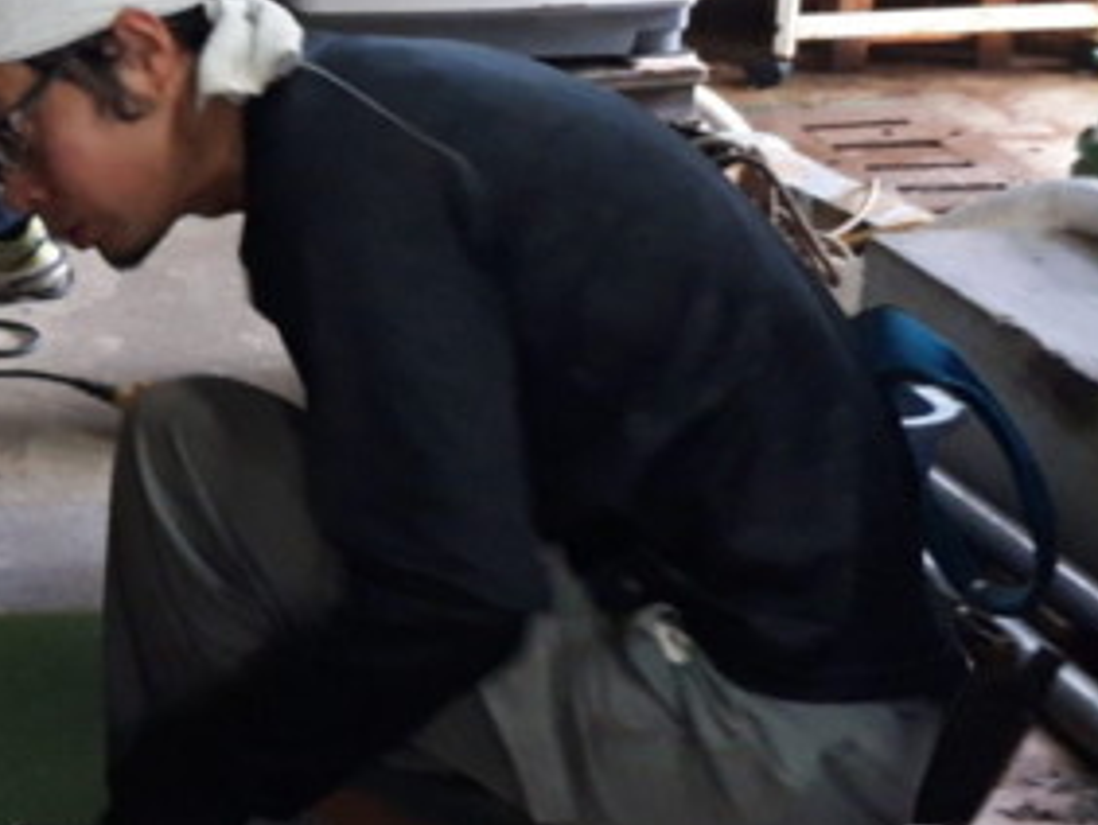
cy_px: -54
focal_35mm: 98
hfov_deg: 16.8
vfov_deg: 14.8
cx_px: -841
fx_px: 3111
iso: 200
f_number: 1.9
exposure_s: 1/33
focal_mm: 3.6
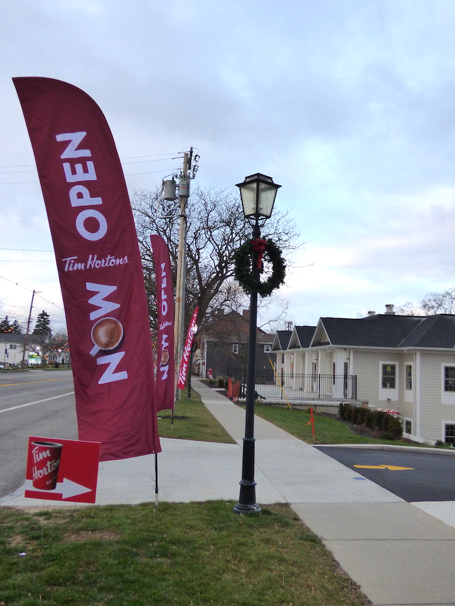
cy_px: 303
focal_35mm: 32
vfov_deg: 56.8
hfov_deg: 44.2
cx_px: 228
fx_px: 561
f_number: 3.3
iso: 250
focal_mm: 5.53
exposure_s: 1/100
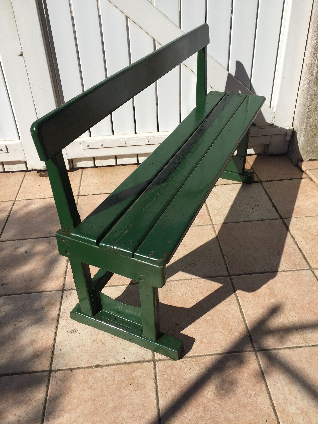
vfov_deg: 61.7
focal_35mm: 29
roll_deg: +2.6
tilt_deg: -35.1
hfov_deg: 48.2
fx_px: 355
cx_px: 159
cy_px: 212
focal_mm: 4.15
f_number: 2.2
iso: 32
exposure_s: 1/3300
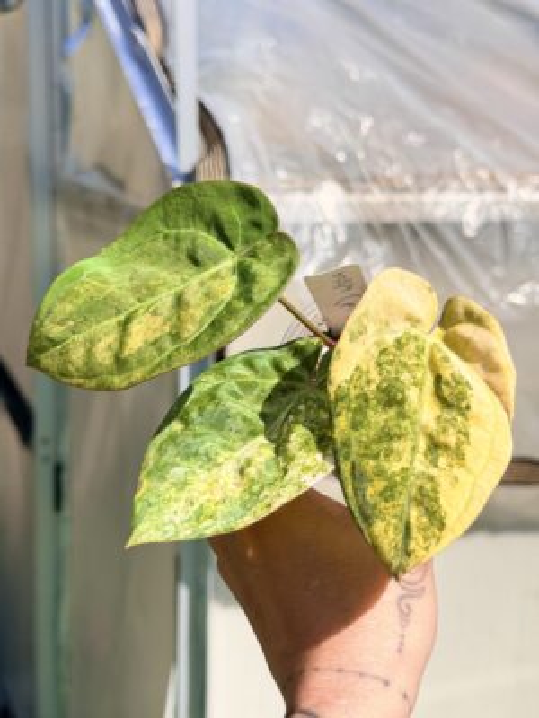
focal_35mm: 48
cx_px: 270
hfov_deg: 30.3
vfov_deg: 39.7
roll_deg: -3.0
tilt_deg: -16.5
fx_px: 997
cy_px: 359
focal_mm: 6.76
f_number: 1.78
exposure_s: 1/4878
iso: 100
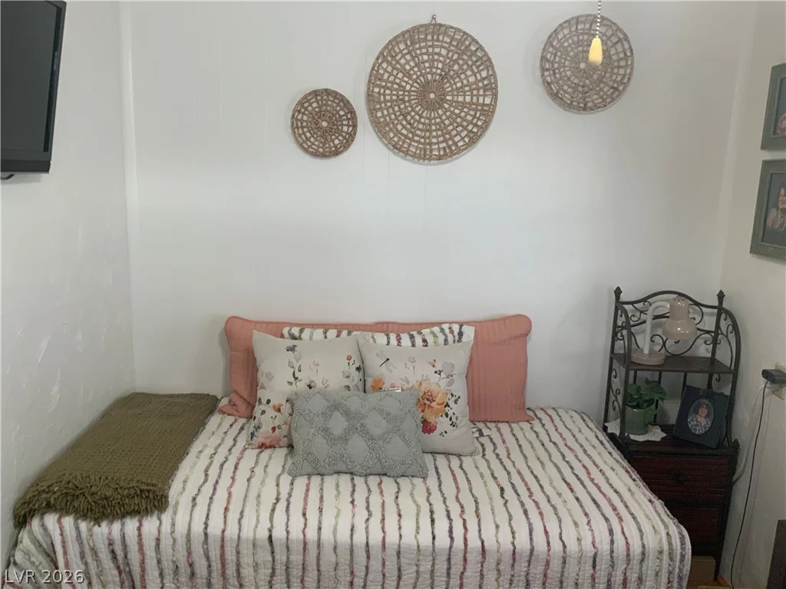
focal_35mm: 29
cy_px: 294
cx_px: 393
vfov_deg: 48.2
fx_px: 658
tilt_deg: -11.6
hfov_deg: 61.7
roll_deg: -2.8
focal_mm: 3
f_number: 1.8
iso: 64
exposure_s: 1/60
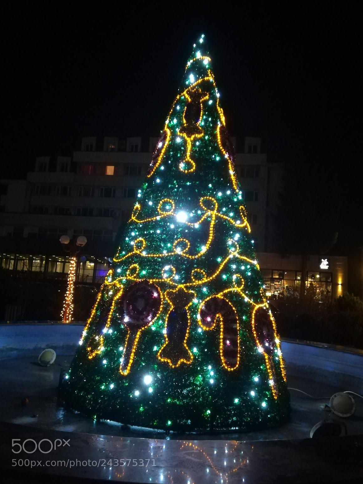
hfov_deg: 51.4
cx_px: 181
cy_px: 236
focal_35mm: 27
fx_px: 377
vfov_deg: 65.3
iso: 1000
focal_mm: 3.83
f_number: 2.2
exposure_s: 1/14.3
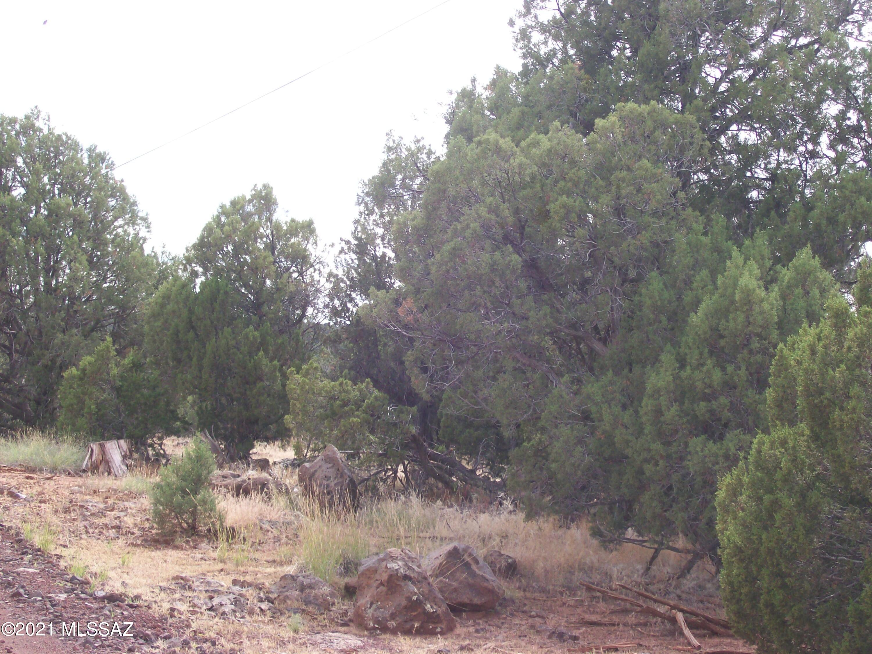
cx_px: 436
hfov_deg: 27.8
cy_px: 327
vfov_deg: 21.0
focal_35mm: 70
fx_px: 1763
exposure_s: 1/362
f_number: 3.8
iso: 80
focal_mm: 11.6
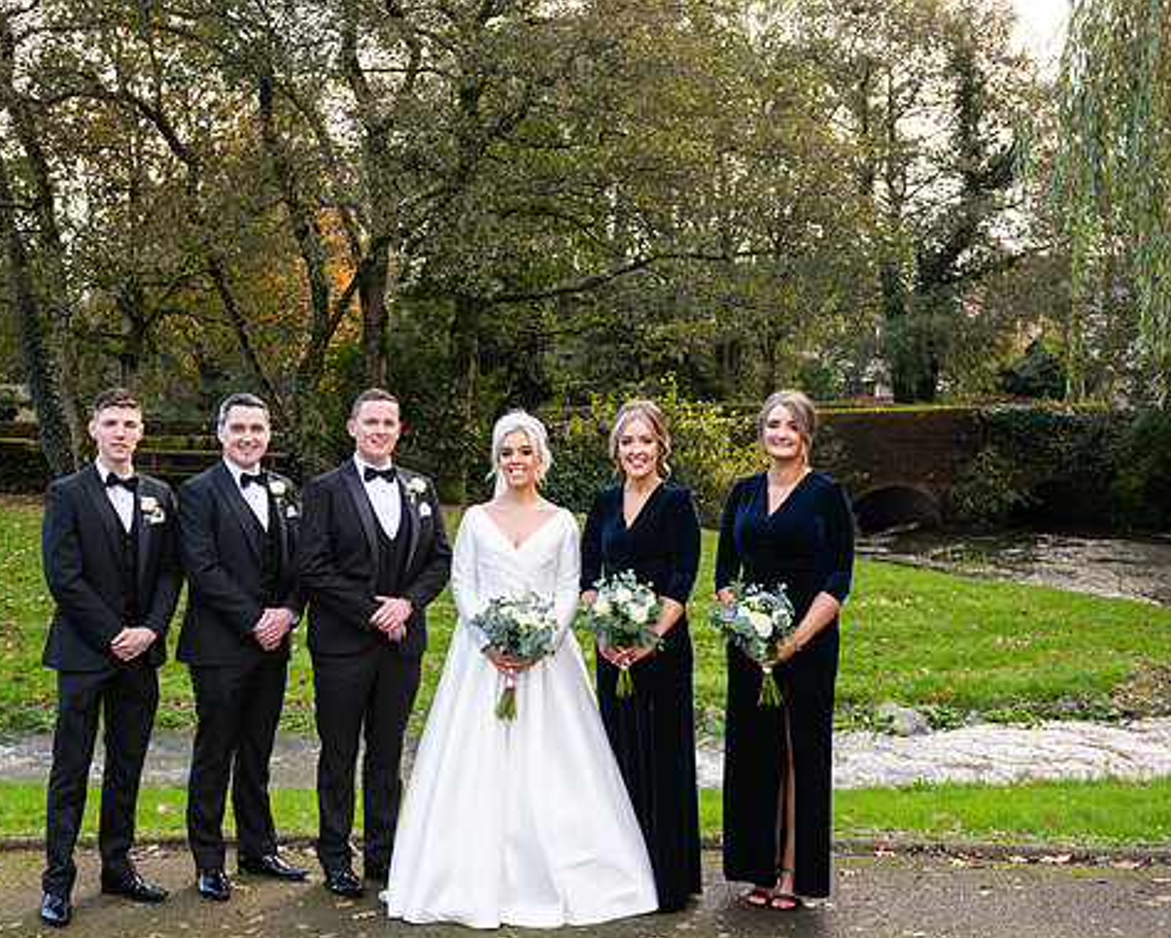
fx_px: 1595
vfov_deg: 32.8
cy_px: 476
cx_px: 522
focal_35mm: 46
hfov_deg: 40.3
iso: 640
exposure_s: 1/160
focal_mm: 40
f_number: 6.3
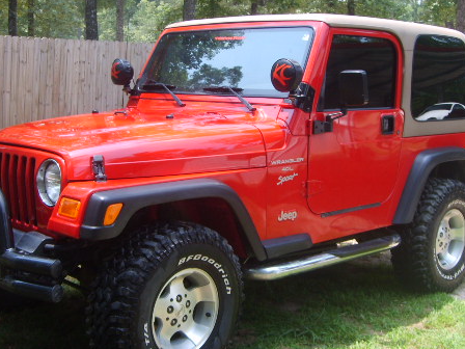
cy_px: 169
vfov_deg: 29.1
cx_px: 204
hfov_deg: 38.1
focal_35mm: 50
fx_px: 672
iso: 50
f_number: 2.8
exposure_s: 1/250
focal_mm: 5.8
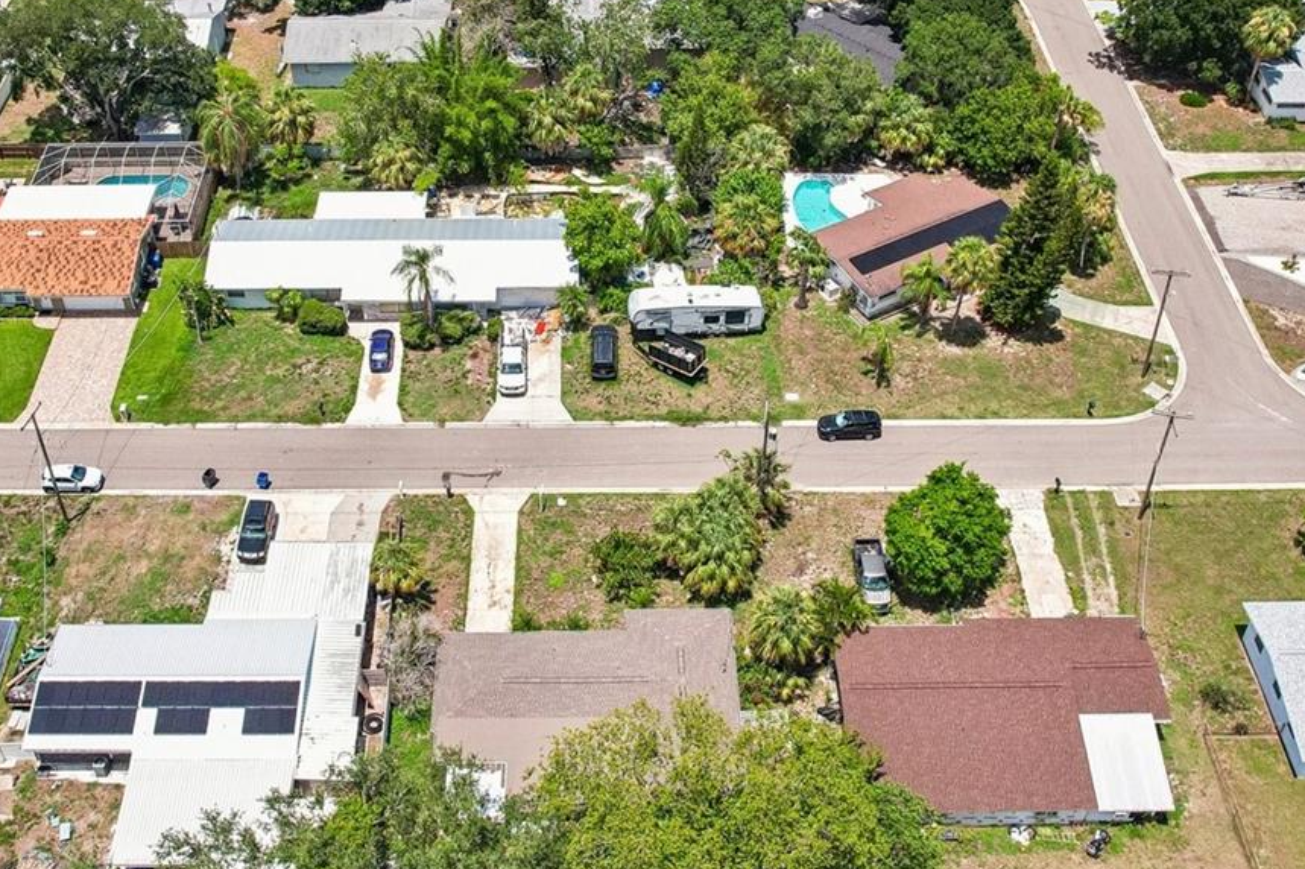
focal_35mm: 41
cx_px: 605
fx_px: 1486
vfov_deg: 32.5
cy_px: 327
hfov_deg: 47.4
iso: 400
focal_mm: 8.4
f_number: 2.8
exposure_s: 1/2000
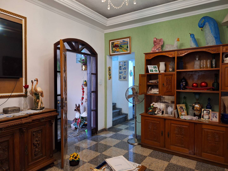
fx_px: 151
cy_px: 86
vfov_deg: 58.9
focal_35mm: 23
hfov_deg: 73.9
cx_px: 114
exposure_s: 1/20
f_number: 1.8
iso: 400
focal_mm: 5.54
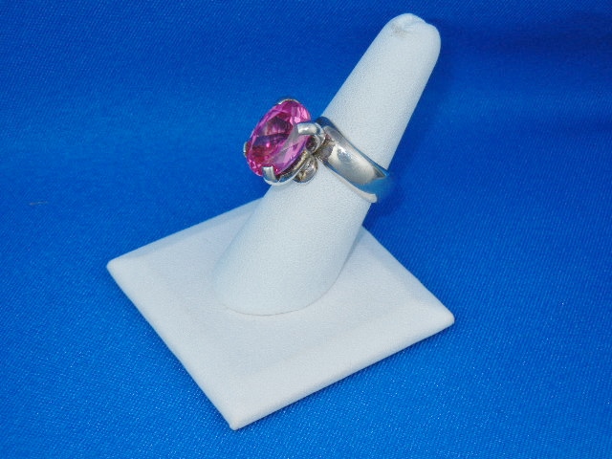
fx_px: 1361
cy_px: 230
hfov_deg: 25.3
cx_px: 306
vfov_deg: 19.1
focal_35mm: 77
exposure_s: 1/30.4
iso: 200
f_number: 4.3
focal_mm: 13.9
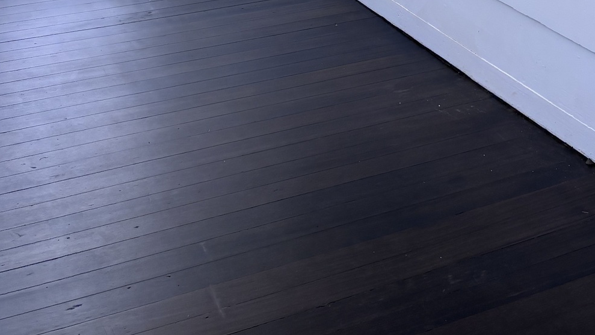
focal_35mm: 66
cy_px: -284
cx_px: 386
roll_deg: -1.4
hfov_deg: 31.7
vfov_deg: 15.5
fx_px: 1041
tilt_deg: -5.2
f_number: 1.6
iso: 40
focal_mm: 5.96
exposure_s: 1/237
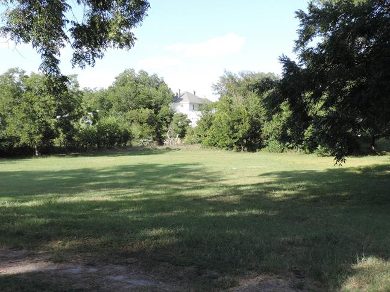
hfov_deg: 48.9
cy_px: 166
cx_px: 212
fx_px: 428
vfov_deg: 37.6
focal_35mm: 38
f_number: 3
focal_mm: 4.3
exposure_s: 1/320
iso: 80
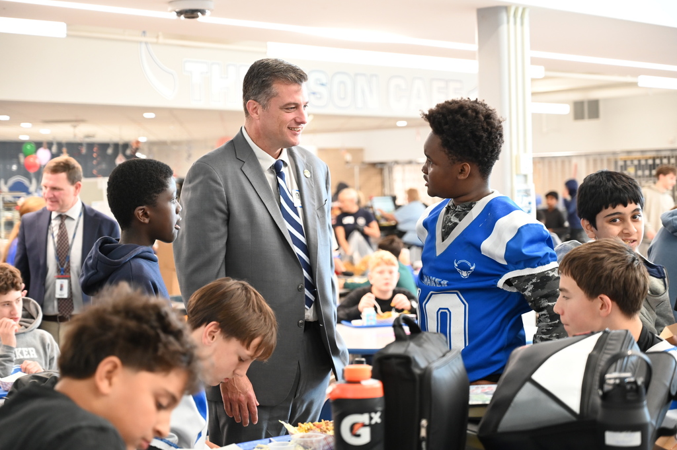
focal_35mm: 70
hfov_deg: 28.9
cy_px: 225
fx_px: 1315
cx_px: 338
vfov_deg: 19.4
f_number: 4
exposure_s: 1/100
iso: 3200
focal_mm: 70
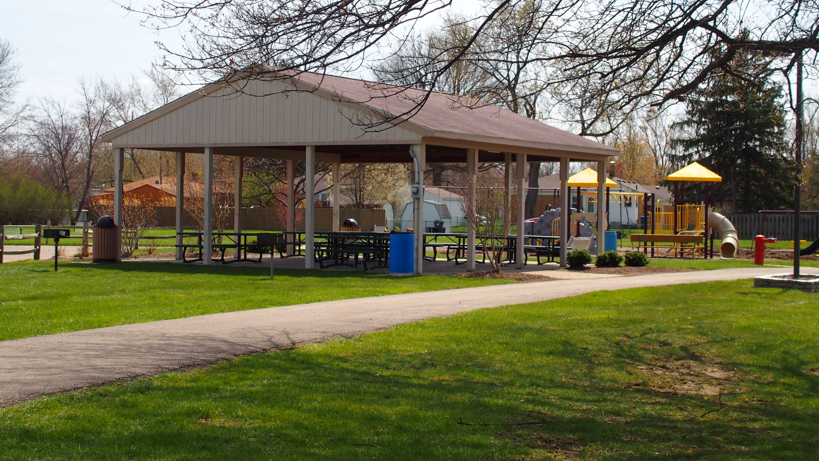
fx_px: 1368
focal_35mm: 63
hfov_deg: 33.3
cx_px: 412
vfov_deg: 19.1
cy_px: 207
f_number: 4.5
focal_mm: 12
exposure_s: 1/500
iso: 100
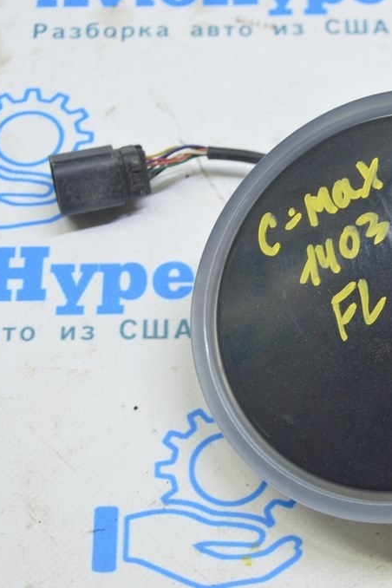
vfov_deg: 23.6
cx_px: 279
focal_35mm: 86
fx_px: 1405
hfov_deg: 15.8
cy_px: 294
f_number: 5.6
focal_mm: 38
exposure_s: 1/20
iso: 400
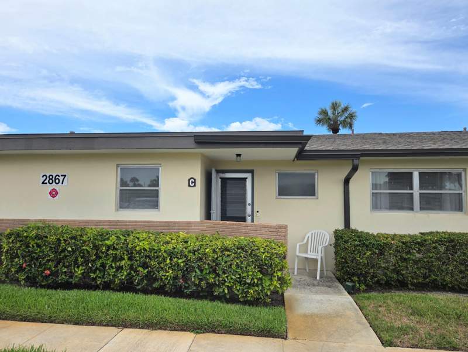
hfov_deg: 73.9
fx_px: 311
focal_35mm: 23
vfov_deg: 58.9
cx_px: 234
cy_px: 176
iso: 80
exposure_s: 1/4559
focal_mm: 5.4
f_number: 1.8
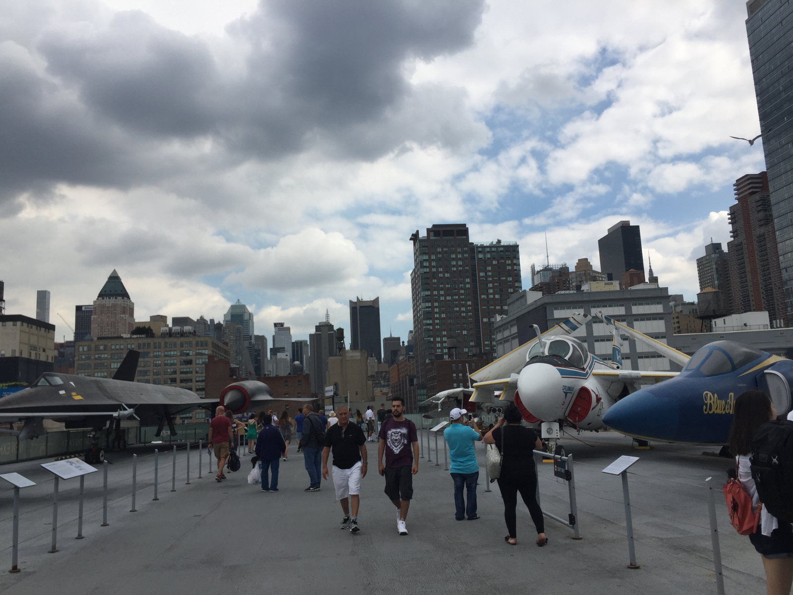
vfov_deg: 48.2
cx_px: 396
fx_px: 664
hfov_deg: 61.7
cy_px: 298
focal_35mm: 29
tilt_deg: +11.0
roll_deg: +2.6
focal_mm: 4.15
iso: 32
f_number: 2.2
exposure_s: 1/2326
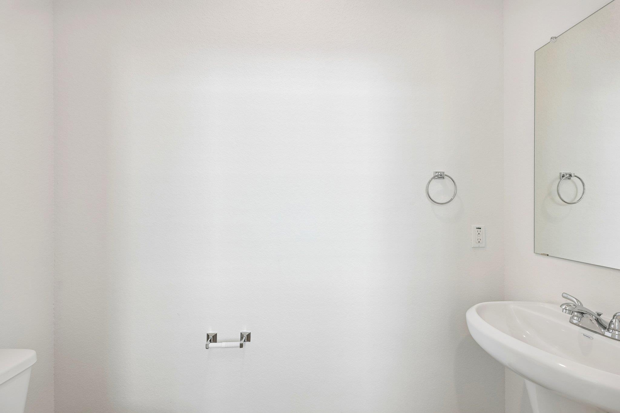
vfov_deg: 81.2
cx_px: 310
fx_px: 241
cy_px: 206
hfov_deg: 104.3
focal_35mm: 14
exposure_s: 1/30
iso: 100
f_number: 6.7
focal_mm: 14
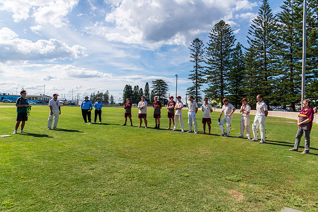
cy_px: 106
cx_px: 159
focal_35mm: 24
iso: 400
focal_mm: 24
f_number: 6.3
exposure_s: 1/3200
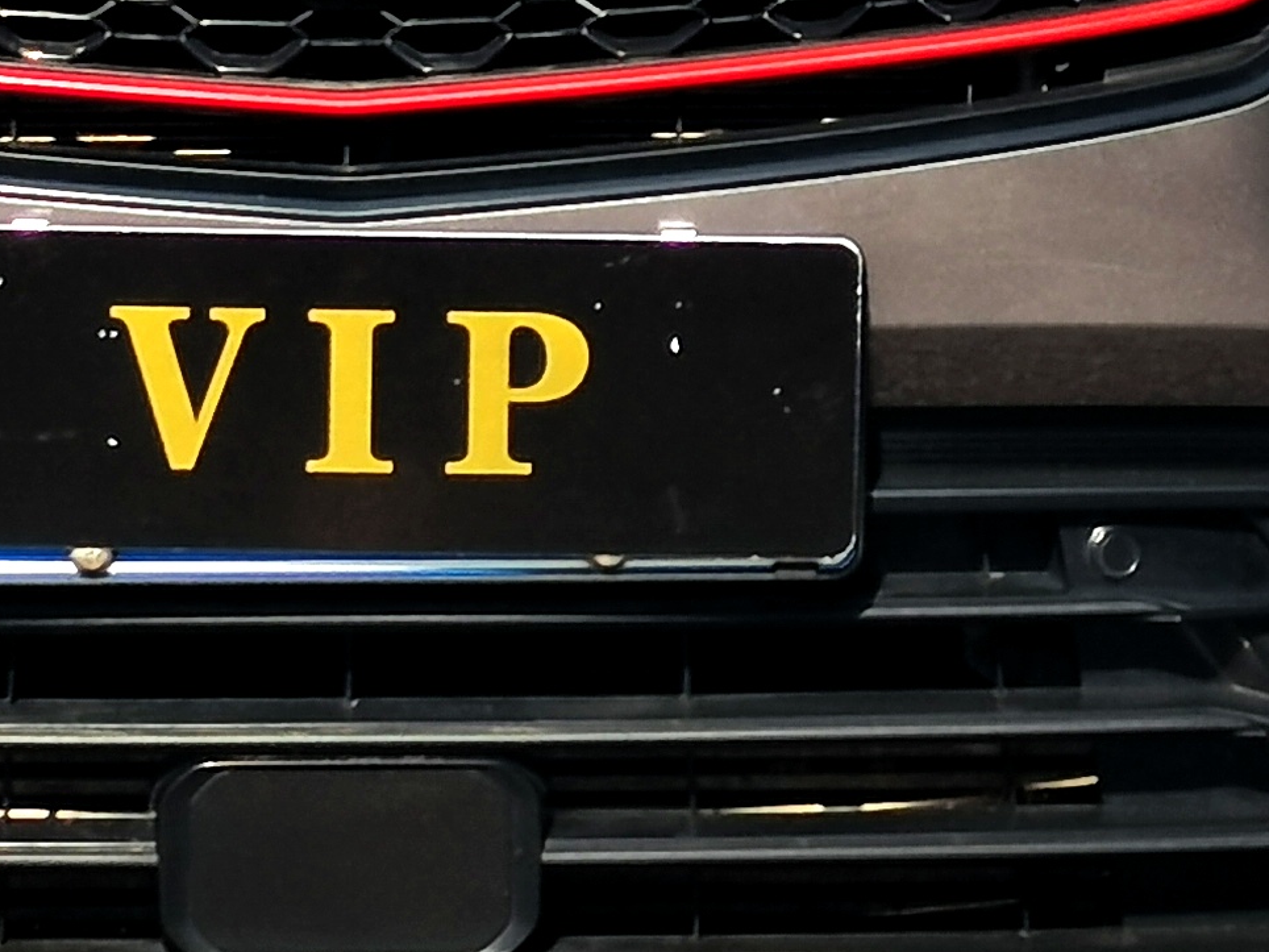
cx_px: 323
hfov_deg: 7.7
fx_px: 9458
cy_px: -432
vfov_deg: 5.7
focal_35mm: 258
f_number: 1.8
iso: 50
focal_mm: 5.58
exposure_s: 1/1109
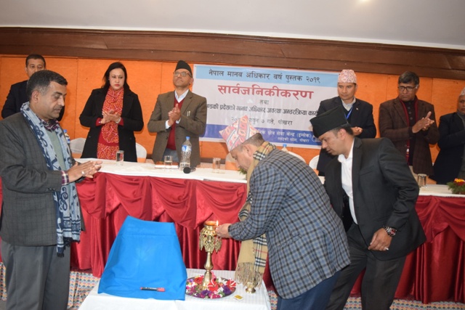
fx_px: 349
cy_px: 155
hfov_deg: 67.4
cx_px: 232
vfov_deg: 48.0
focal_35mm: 27
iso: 1800
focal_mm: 18
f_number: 3.5
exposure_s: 1/60
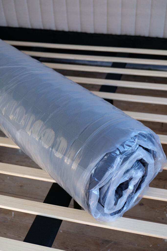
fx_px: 327
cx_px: 84
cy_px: 126
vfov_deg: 41.9
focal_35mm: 47
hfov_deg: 28.7
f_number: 3.6
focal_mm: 31.5
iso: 250
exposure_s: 1/60
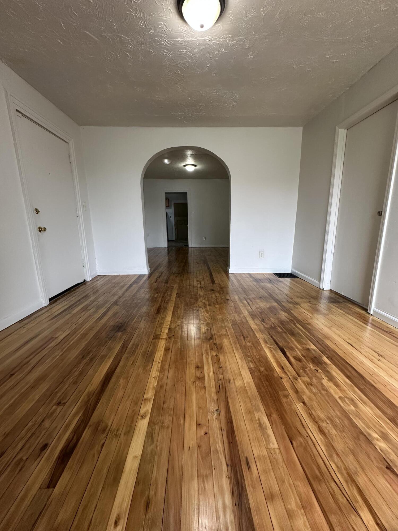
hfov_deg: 85.7
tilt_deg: -11.6
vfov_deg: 102.1
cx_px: 199
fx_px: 215
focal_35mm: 14
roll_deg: +0.8
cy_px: 266
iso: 160
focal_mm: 2.22
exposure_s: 1/60
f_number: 2.2
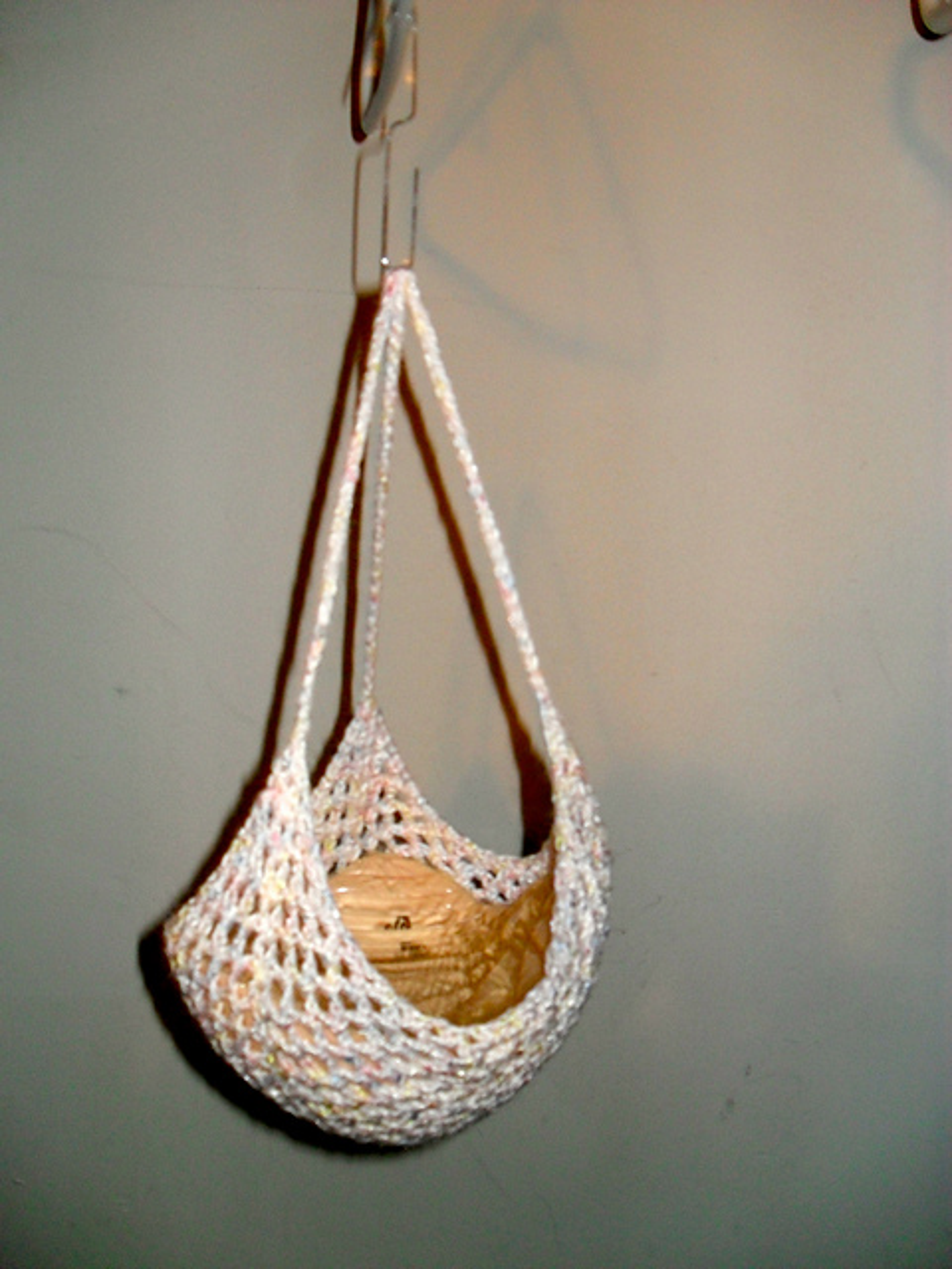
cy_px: 634
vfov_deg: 52.6
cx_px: 476
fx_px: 1283
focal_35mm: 35
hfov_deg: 40.7
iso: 200
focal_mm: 6.2
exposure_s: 1/45
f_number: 2.8
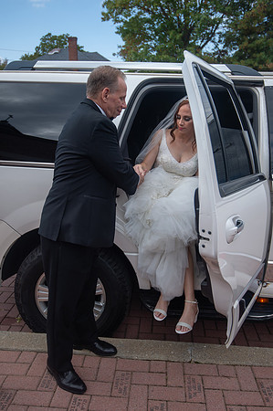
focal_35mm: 31
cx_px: 136
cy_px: 206
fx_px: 353
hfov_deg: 42.2
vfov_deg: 60.3
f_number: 4
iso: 400
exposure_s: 1/1250
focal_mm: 31
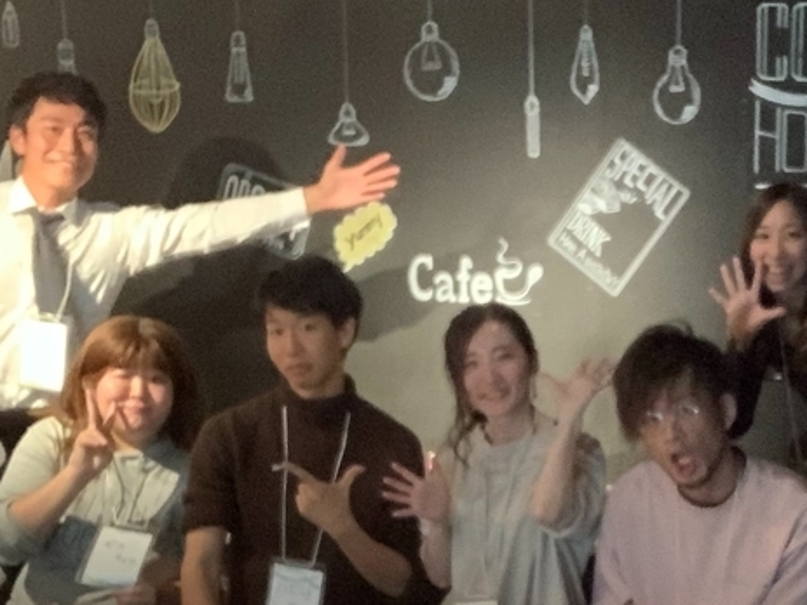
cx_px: 633
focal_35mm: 83
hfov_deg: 23.3
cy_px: 589
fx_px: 1934
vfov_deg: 17.4
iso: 500
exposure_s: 1/24
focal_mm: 2.87
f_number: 2.2
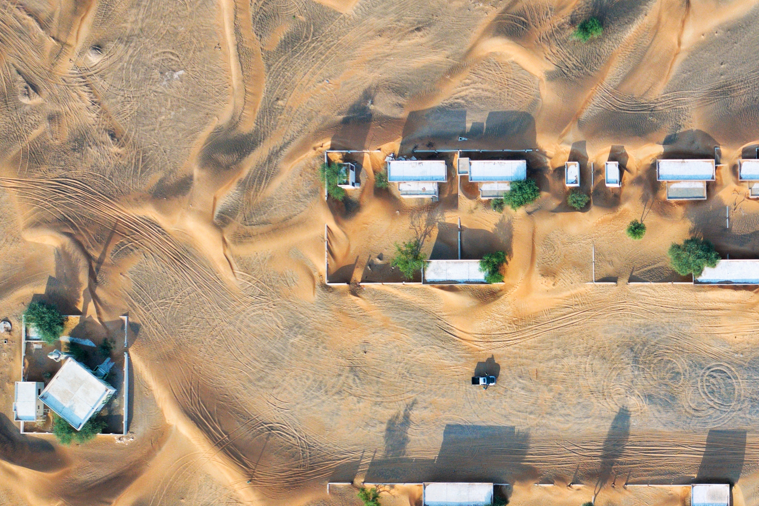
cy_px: 377
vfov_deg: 21.4
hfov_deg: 30.6
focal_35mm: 63
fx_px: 1328
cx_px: 674
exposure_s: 1/80
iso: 100
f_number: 3.5
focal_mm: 10.3
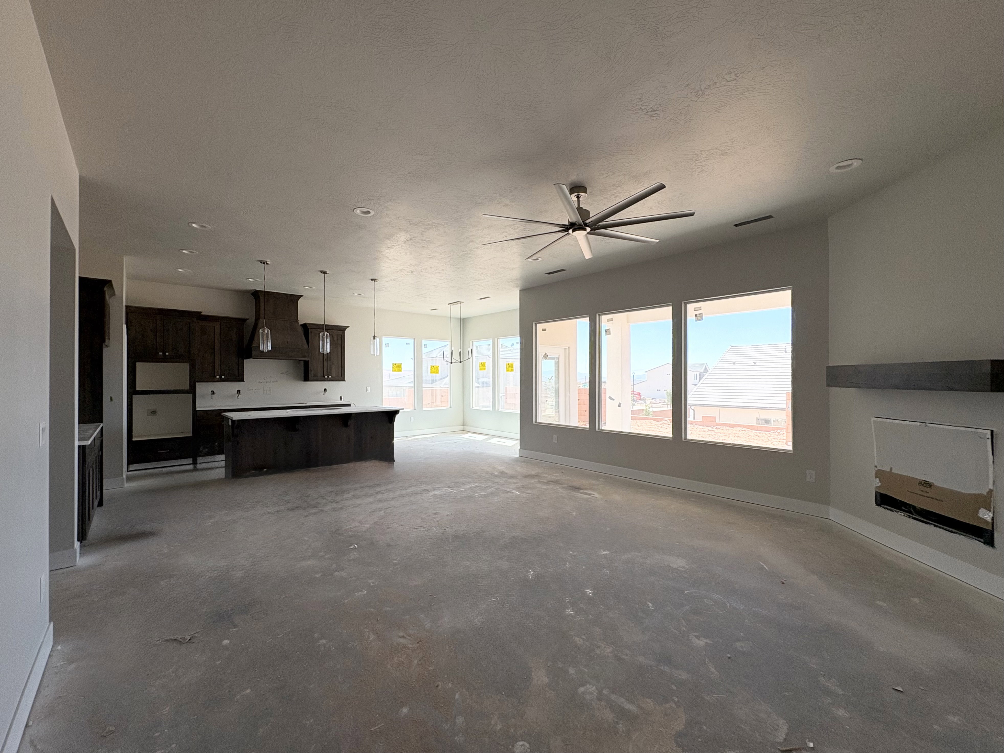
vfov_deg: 85.7
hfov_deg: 102.1
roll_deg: +0.7
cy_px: 376
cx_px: 502
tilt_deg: +0.4
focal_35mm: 14
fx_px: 406
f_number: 2.2
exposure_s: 1/537
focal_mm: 2.22
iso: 64
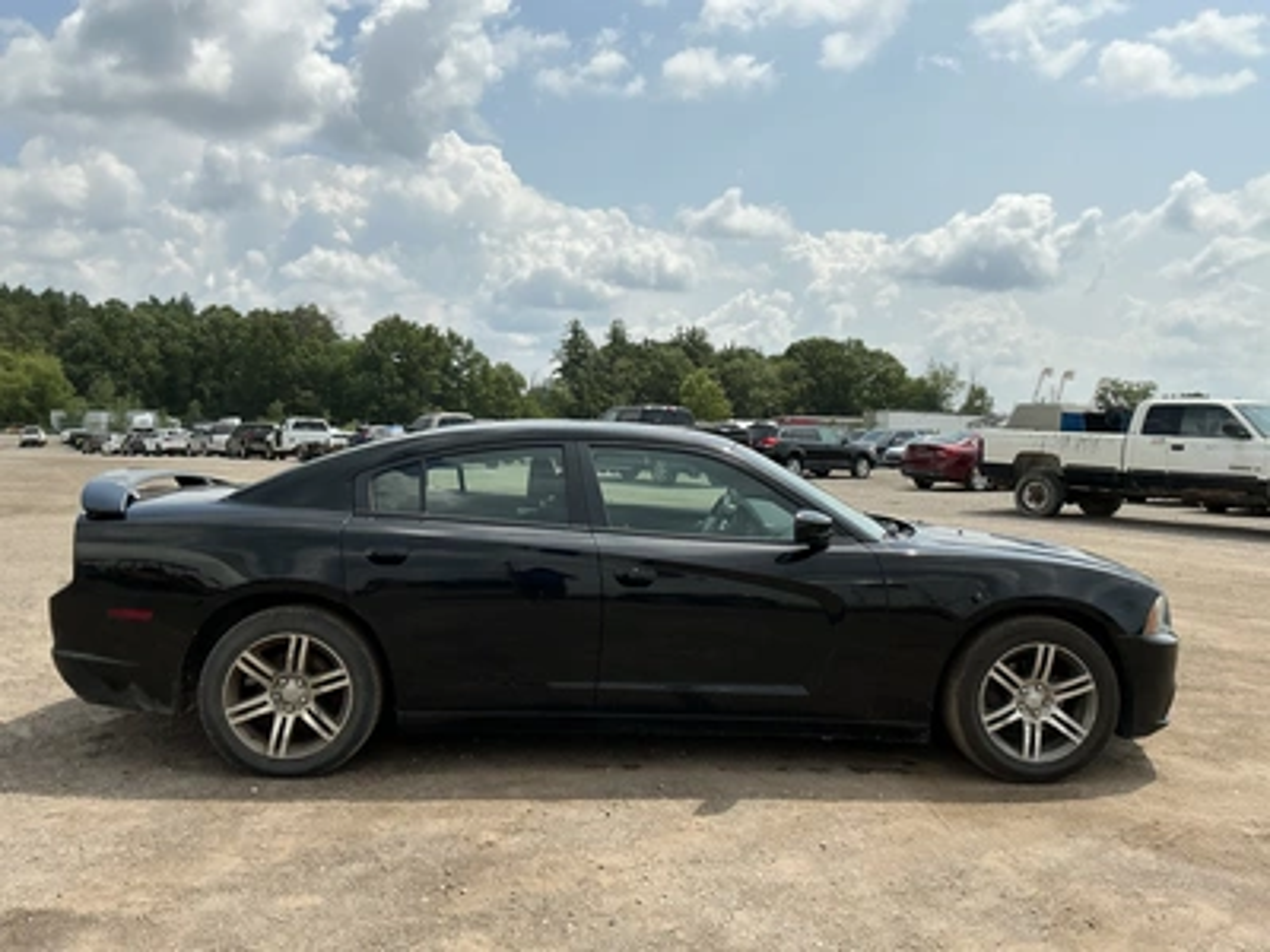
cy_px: 476
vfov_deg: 49.7
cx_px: 635
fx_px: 1027
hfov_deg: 63.4
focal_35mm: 28
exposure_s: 1/2667
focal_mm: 3
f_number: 1.8
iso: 25
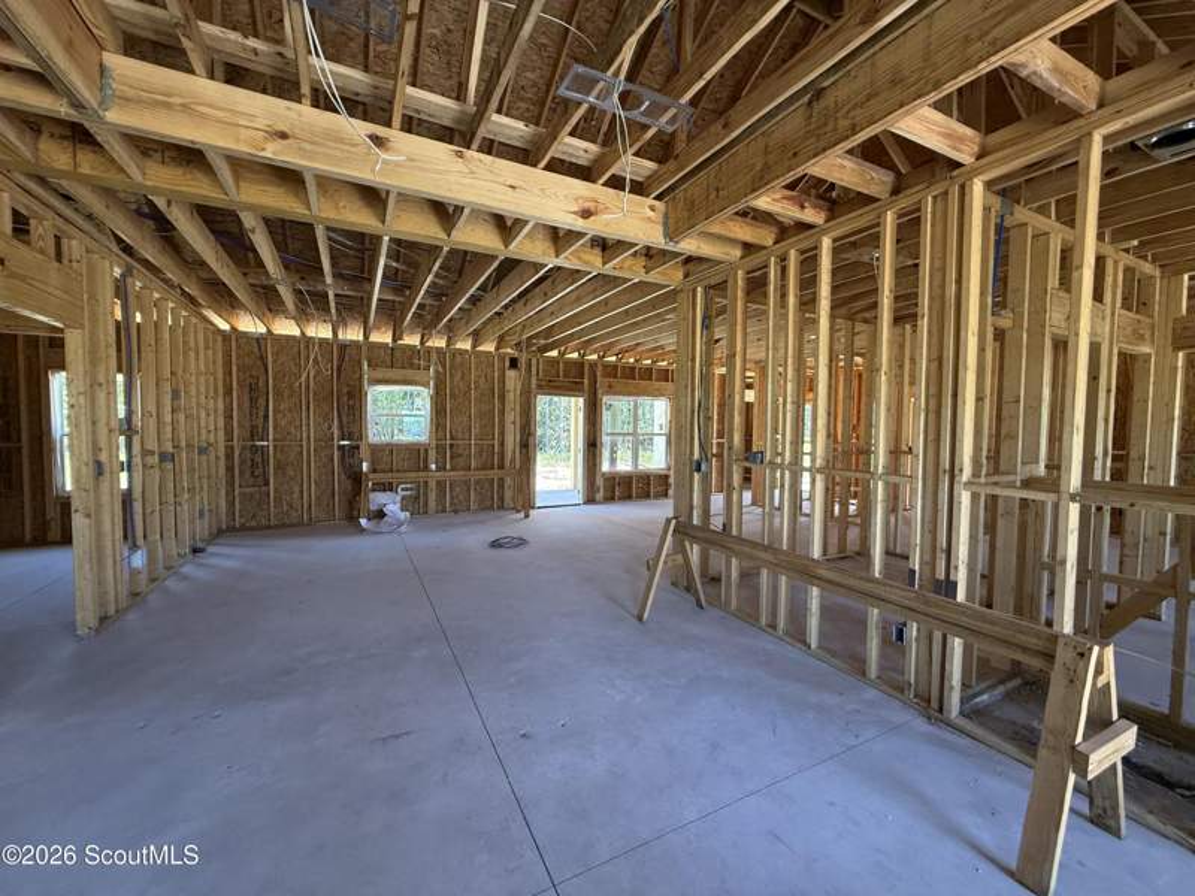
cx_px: 598
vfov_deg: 85.7
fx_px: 483
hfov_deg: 102.1
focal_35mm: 14
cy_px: 448
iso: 250
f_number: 2.2
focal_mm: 2.22
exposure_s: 1/99
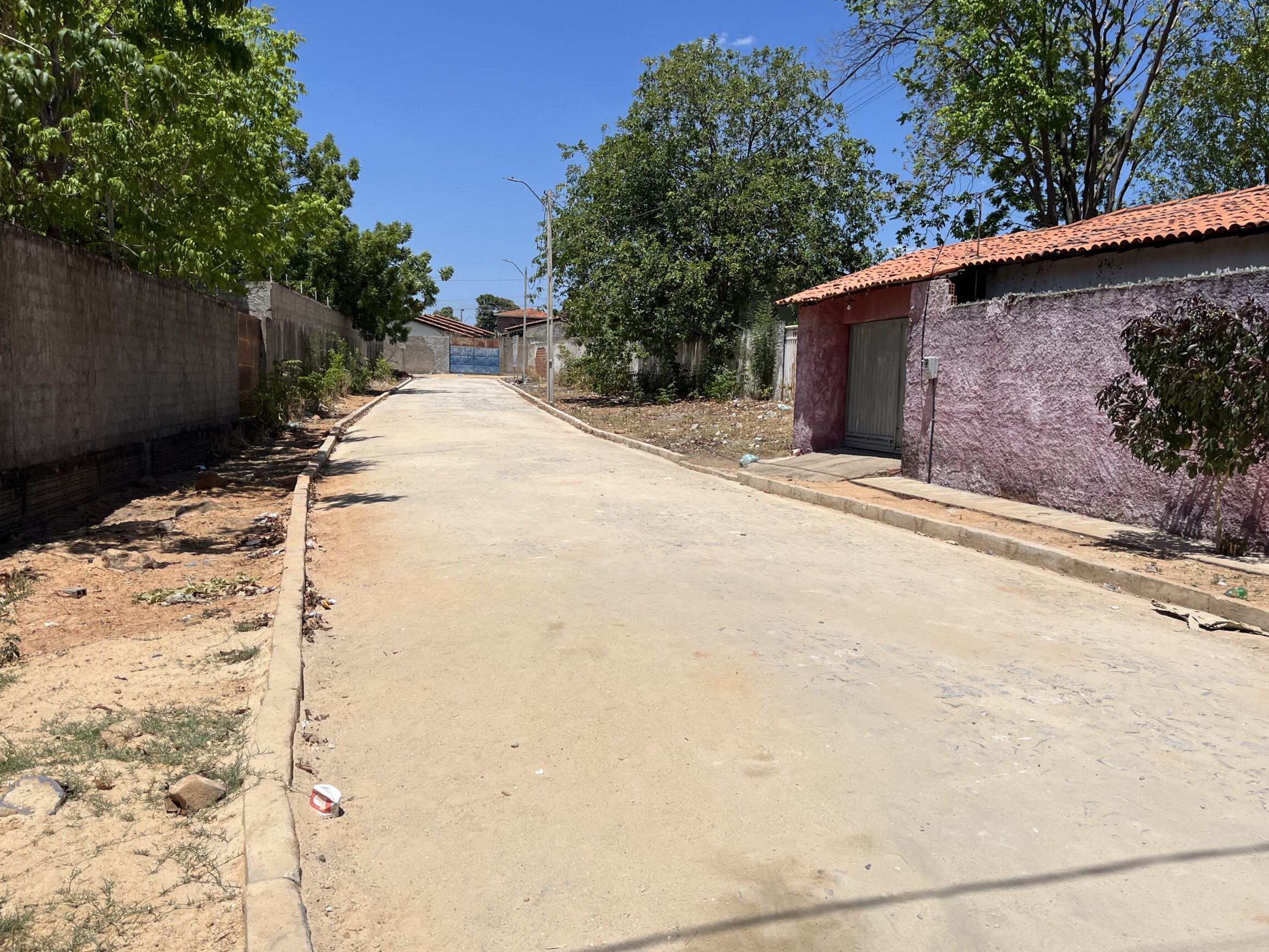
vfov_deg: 48.2
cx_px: 706
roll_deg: -2.0
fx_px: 1063
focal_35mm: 29
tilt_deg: -8.1
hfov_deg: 61.5
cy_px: 522
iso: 50
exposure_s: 1/7353
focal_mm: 5.1
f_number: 1.6
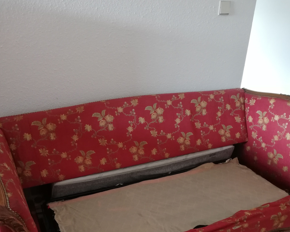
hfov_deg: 52.8
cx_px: 145
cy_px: 188
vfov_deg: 41.4
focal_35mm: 34
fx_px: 292
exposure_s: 1/25
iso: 400
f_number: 2.2
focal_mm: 3.81
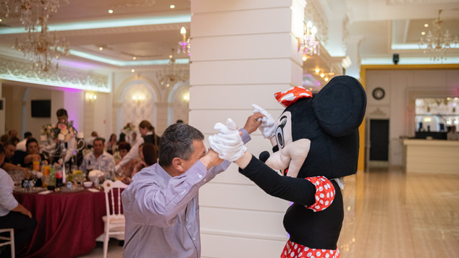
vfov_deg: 32.0
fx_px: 450
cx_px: 230
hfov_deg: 54.0
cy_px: 131
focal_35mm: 37
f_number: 2
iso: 800
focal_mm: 23
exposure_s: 1/125
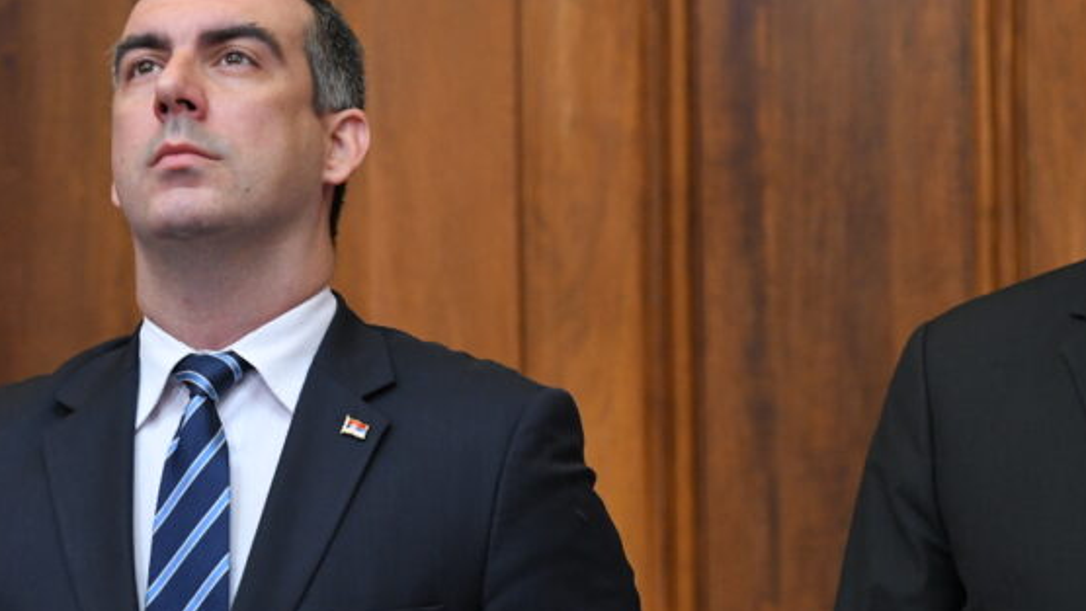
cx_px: 240
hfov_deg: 5.6
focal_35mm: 386
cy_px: 274
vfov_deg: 3.1
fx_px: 11118
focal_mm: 200
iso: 3200
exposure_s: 1/250
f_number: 4
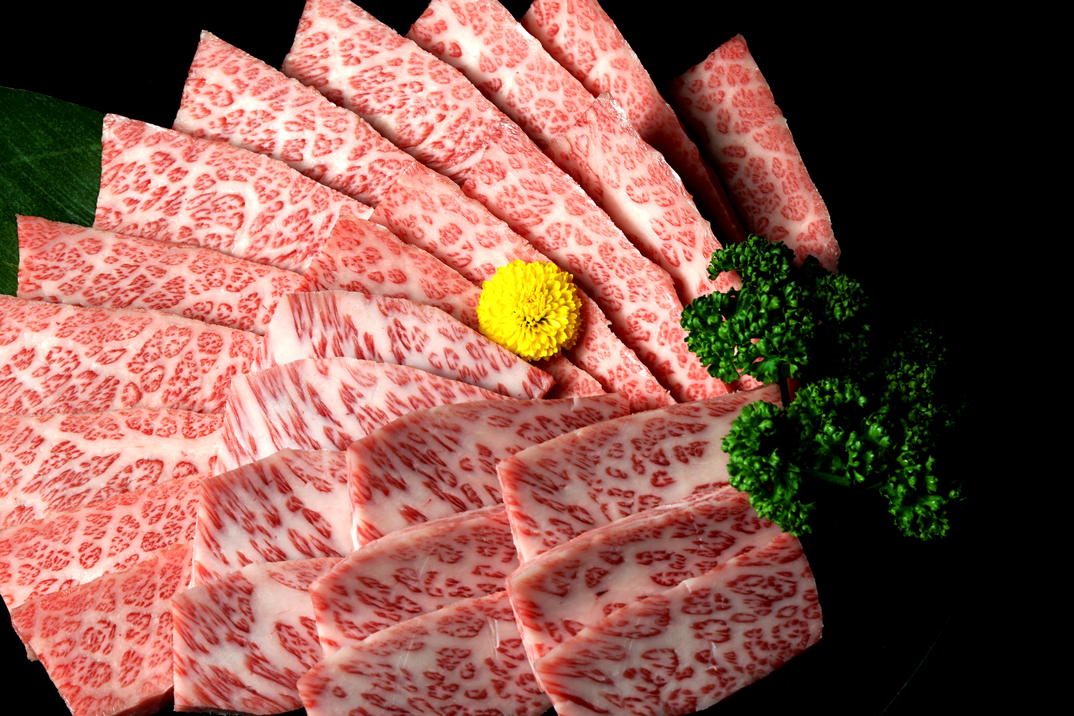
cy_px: 304
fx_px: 2297
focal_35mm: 77
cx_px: 397
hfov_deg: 26.2
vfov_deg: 17.7
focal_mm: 50
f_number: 11
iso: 100
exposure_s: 1/5
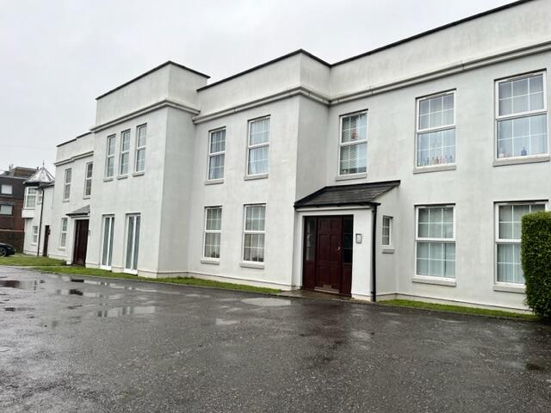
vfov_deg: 53.1
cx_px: 276
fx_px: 414
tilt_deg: +5.1
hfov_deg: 67.3
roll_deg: -2.2
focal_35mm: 26
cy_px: 206
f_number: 1.6
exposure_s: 1/122
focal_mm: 5.1
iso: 50
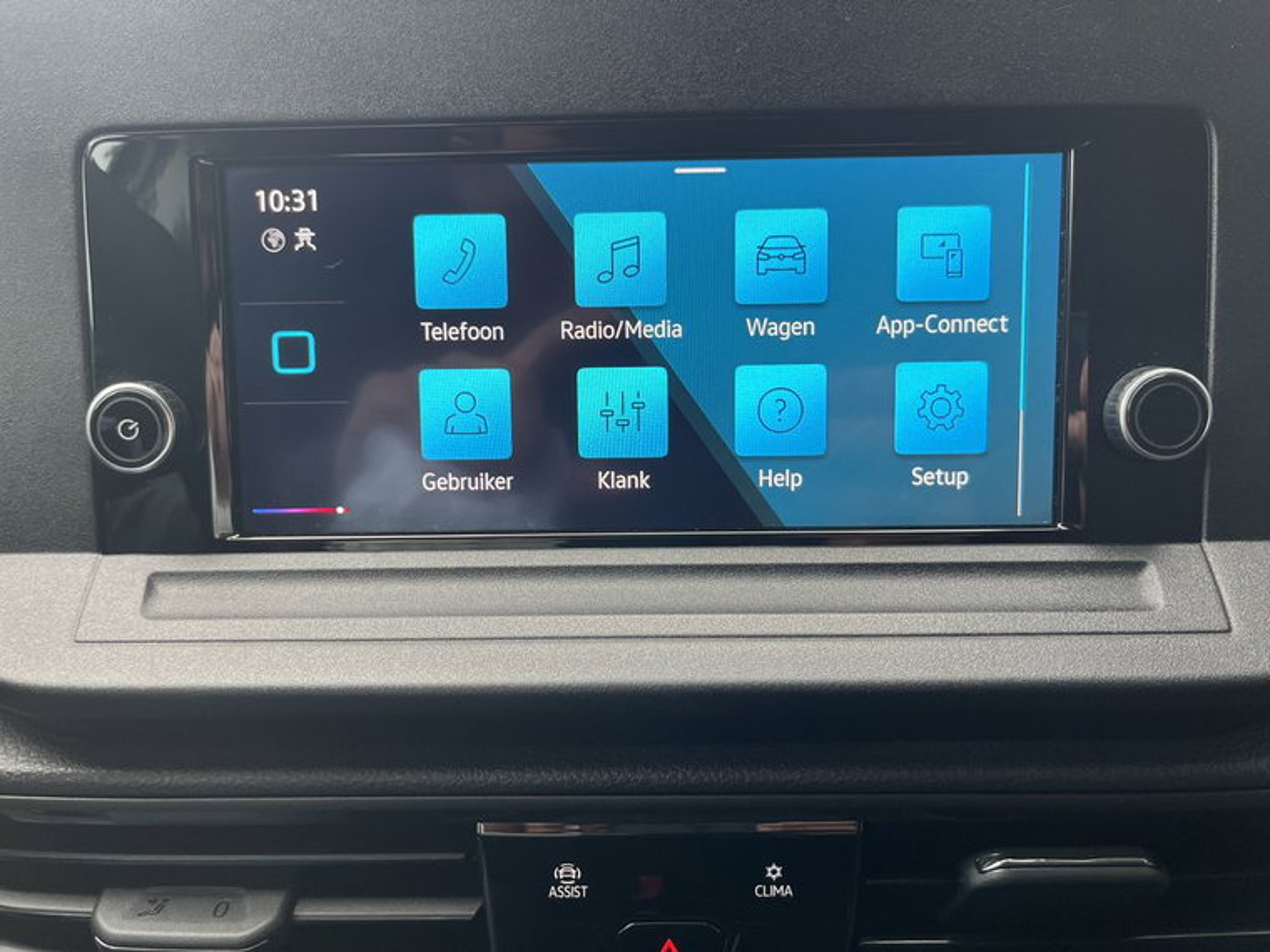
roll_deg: -1.4
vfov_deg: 53.1
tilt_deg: -17.3
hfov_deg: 67.3
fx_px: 954
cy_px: 476
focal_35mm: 26
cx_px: 635
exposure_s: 1/121
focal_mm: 5.1
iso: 125
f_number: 1.6
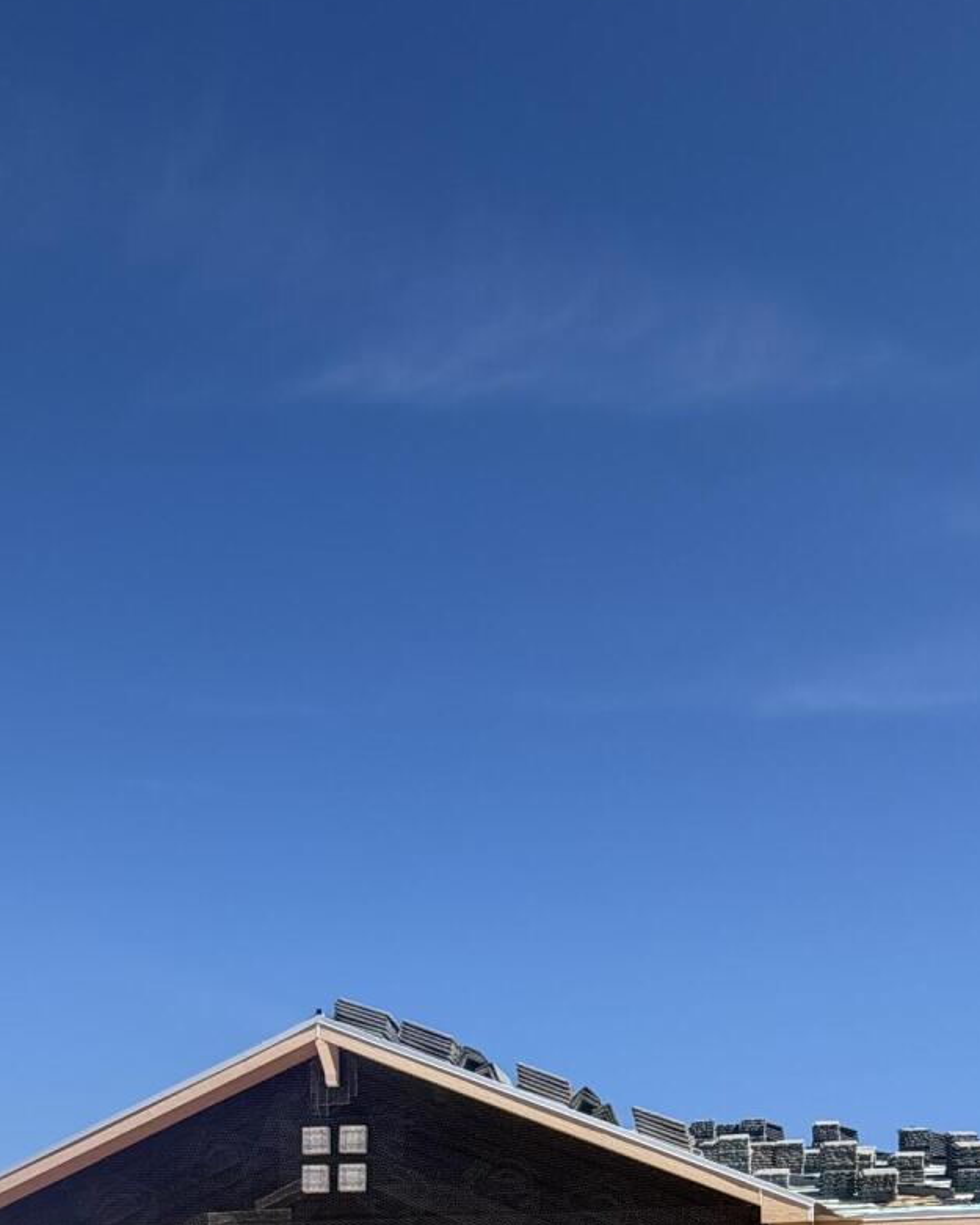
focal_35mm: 35
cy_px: 1520
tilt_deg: +1.2
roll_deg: +1.0
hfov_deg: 41.6
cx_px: 673
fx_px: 1269
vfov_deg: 37.1
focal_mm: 2.22
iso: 32
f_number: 2.2
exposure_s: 1/770
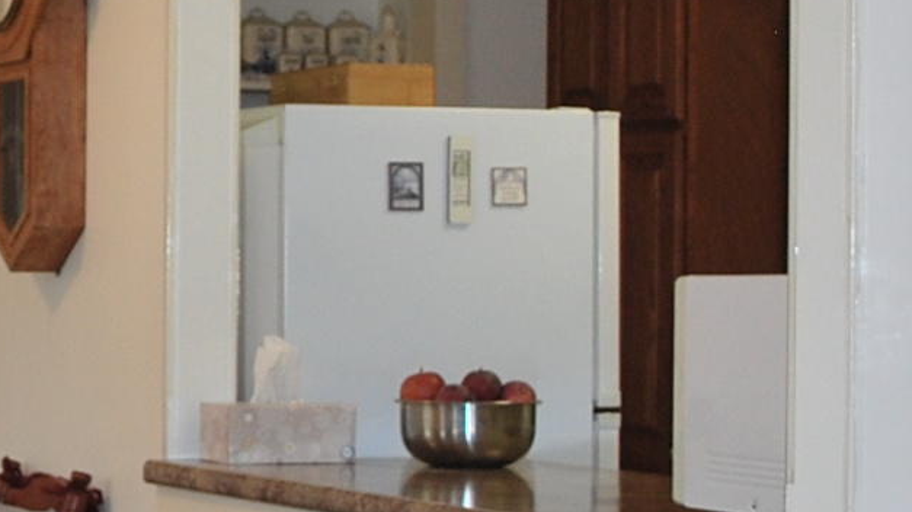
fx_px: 3166
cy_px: 311
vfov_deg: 9.2
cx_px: -215
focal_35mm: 131
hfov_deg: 15.7
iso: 200
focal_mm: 18
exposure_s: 1/60
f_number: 3.5
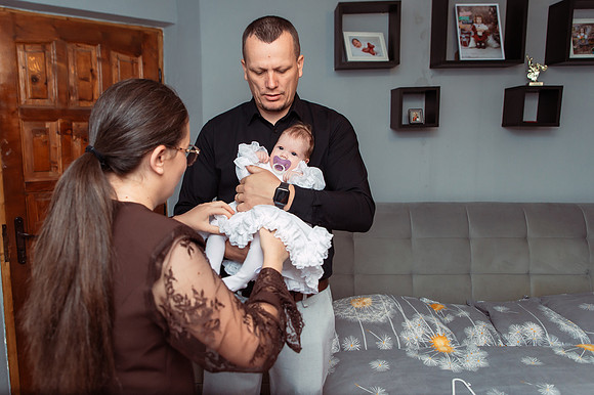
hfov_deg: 66.5
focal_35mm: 27
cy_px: 176
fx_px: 451
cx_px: 265
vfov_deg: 47.2
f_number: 3.5
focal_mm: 24
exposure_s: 1/250
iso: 500
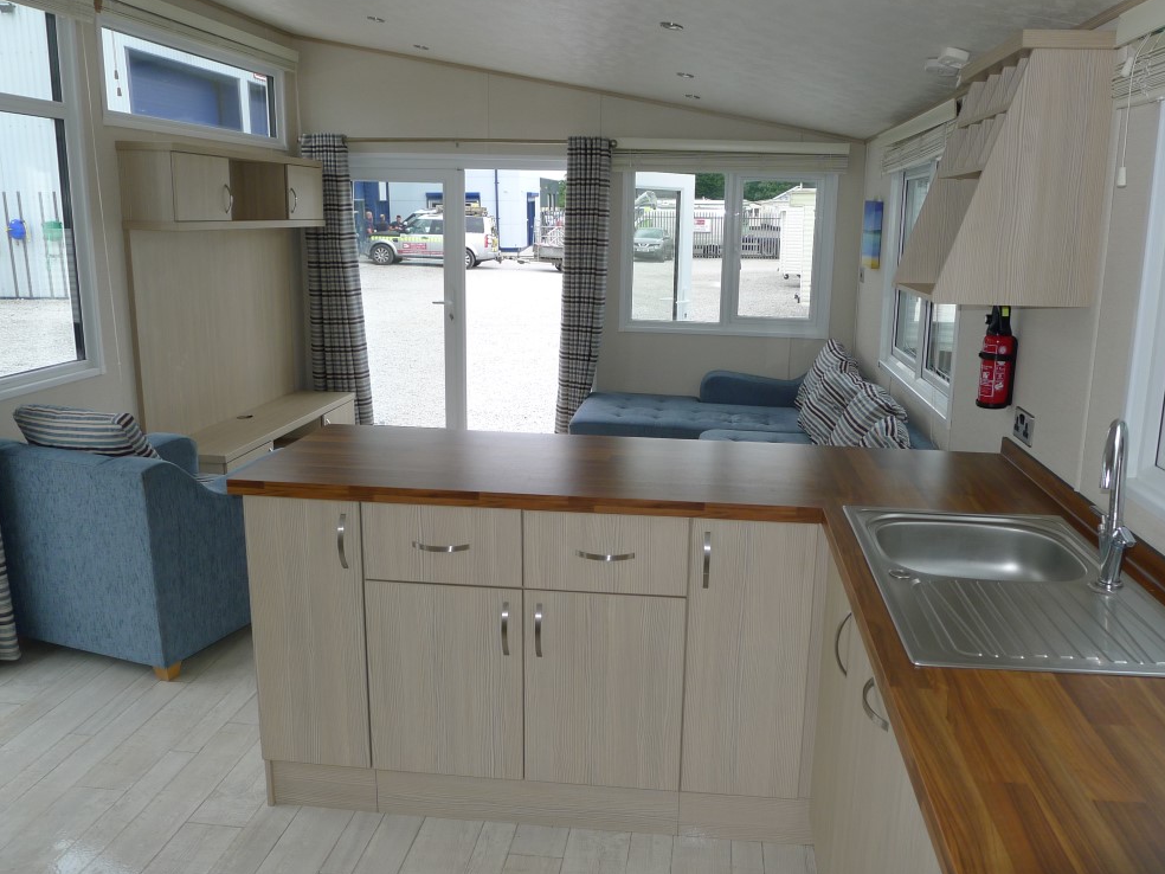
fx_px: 909
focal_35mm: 27
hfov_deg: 65.2
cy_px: 423
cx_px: 643
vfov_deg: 51.3
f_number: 2.8
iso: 100
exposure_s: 1/125
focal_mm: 5.1
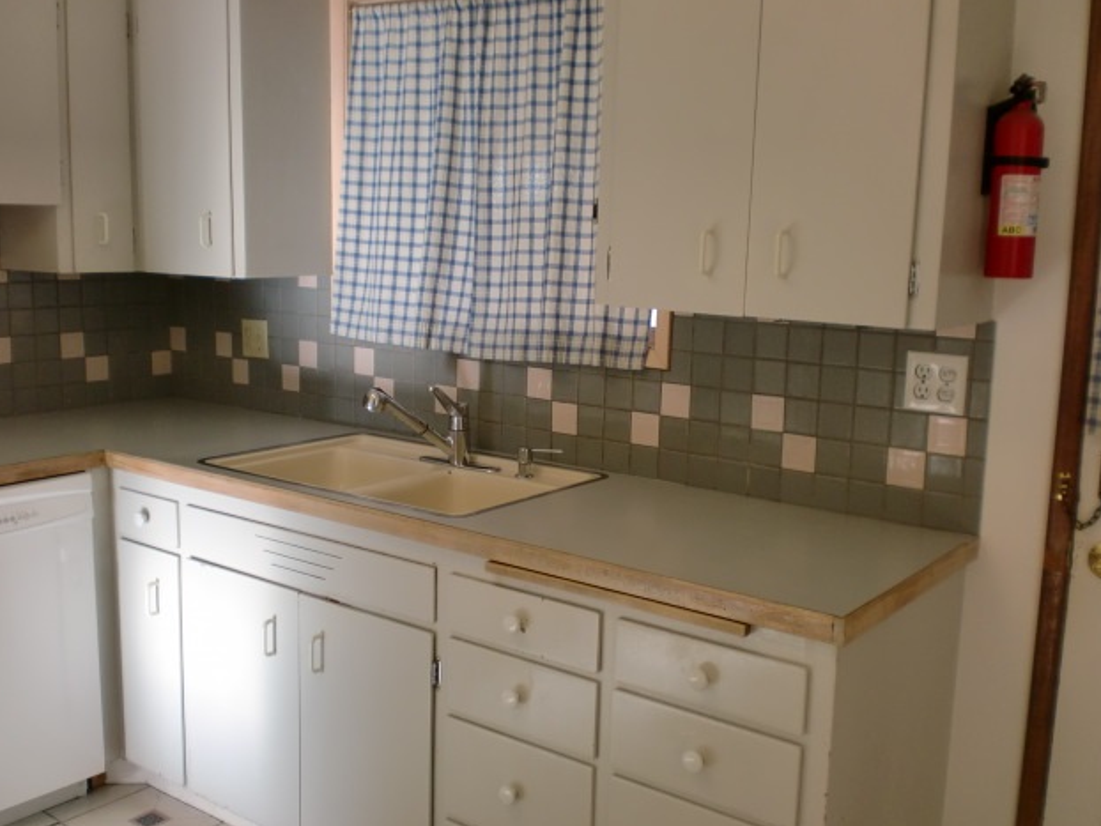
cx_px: 538
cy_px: 407
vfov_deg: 39.7
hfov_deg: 51.3
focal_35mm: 36
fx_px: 1145
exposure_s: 1/60
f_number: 3.1
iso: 64
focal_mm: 6.3
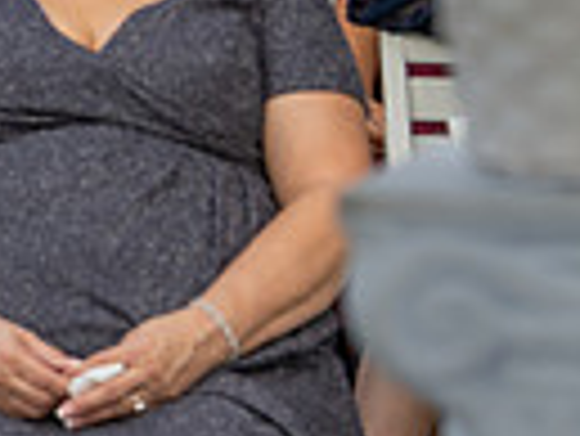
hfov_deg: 4.1
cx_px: -665
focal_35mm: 474
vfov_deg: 3.1
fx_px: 7949
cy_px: -330
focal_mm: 110
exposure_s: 1/400
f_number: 6.3
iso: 400
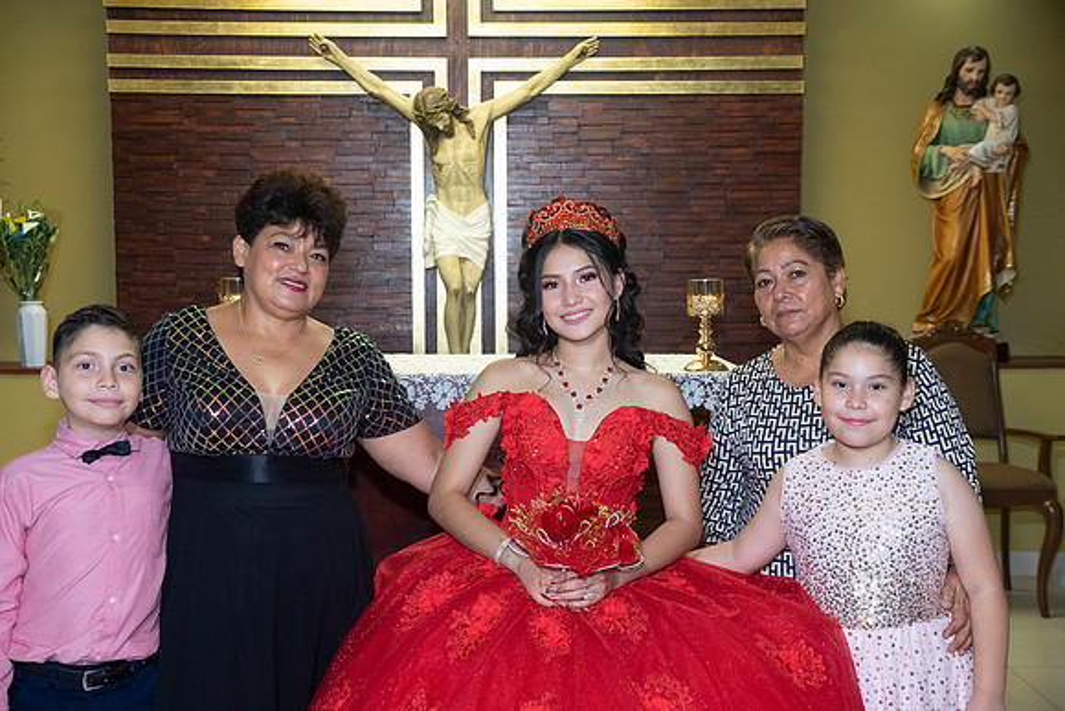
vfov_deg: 26.0
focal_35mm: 52
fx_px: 1539
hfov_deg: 38.2
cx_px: 532
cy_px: 356
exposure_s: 1/160
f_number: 5
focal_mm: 35
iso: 1000
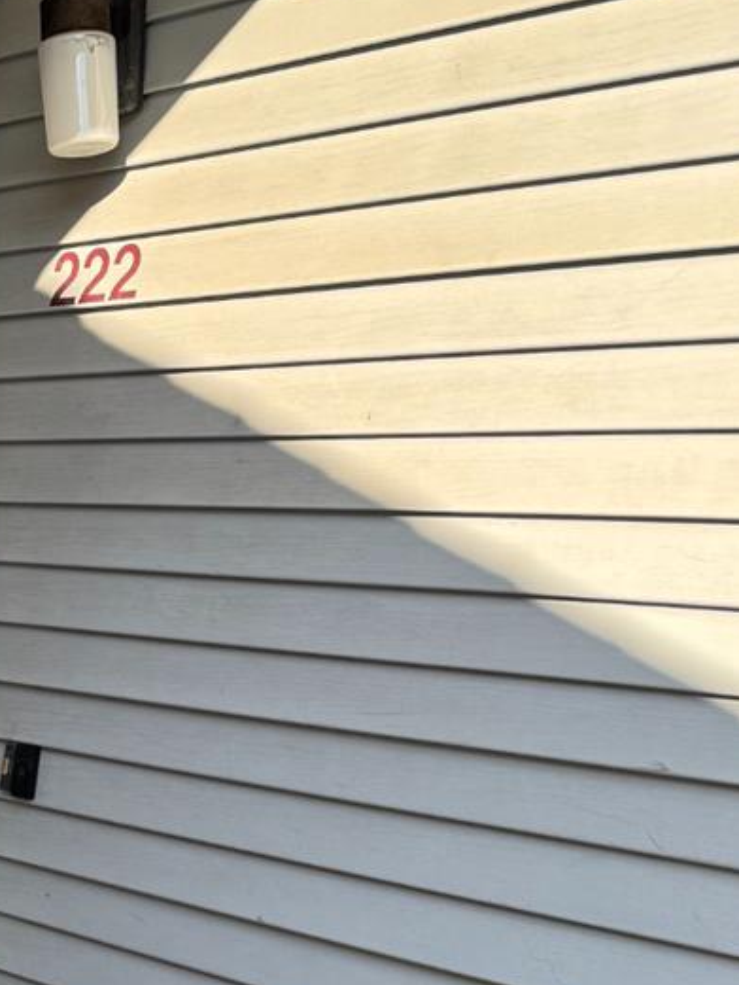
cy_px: 725
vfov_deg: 27.8
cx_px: -169
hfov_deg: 19.9
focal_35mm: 69
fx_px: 1963
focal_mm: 6.76
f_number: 1.78
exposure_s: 1/1026
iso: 80
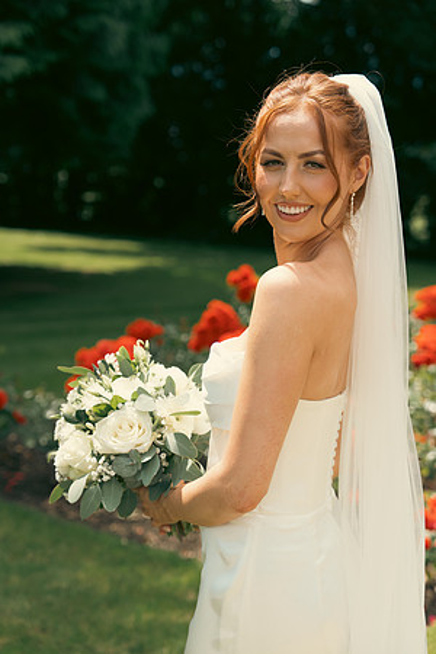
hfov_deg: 23.0
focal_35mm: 59
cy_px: 327
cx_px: 218
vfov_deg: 33.9
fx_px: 1072
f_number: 3.5
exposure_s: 1/1250
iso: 160
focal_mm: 59
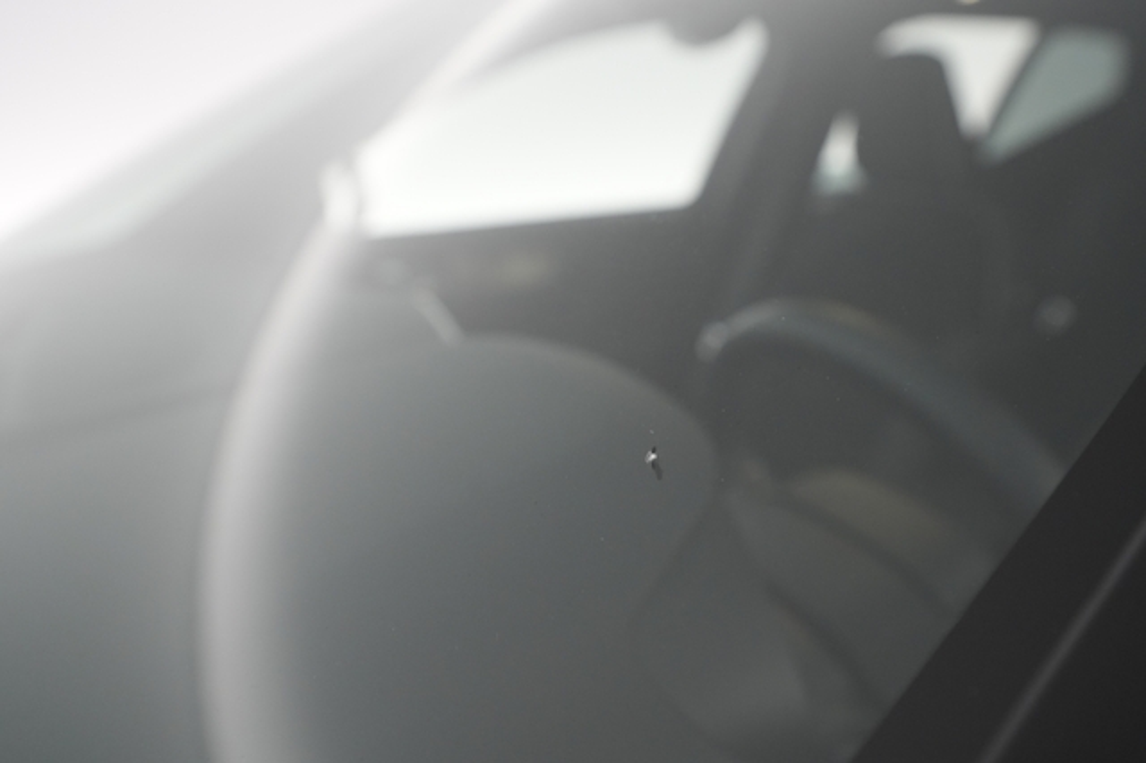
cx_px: 573
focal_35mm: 28
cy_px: 382
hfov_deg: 65.5
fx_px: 891
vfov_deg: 46.4
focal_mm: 28
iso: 3200
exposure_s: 1/100
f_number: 4.5
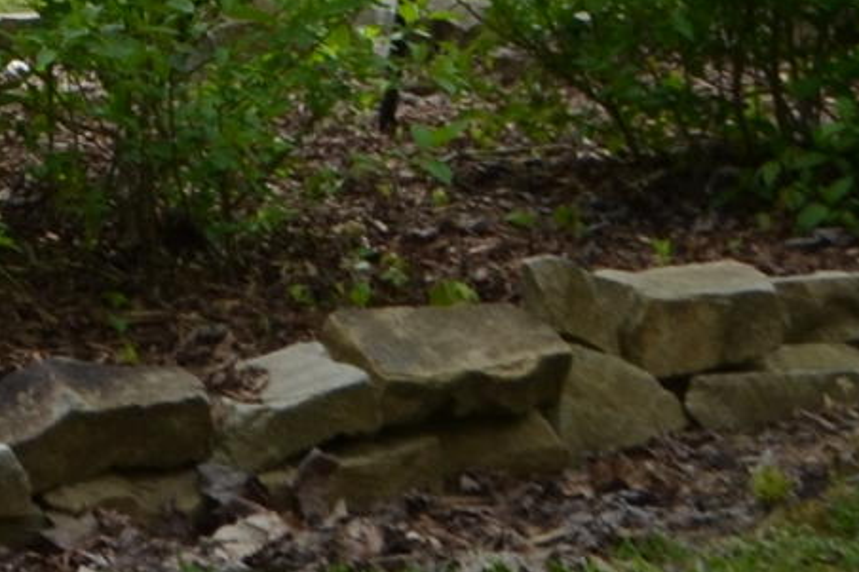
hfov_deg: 8.1
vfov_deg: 5.6
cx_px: -1078
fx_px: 5700
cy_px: -705
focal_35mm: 239
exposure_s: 1/200
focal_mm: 24
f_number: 7.1
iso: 100
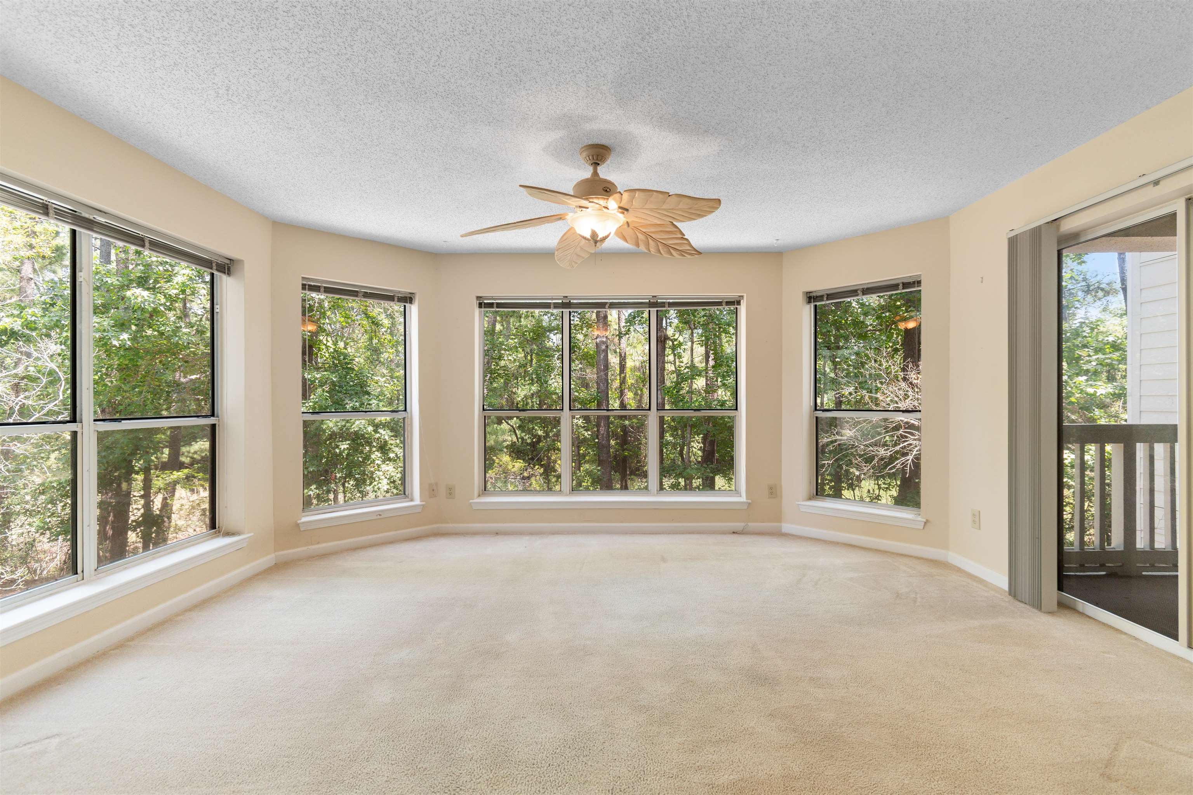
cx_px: 596
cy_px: 398
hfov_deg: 100.4
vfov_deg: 77.3
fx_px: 497
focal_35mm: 15
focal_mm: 10
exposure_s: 1/10
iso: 100
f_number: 4.5
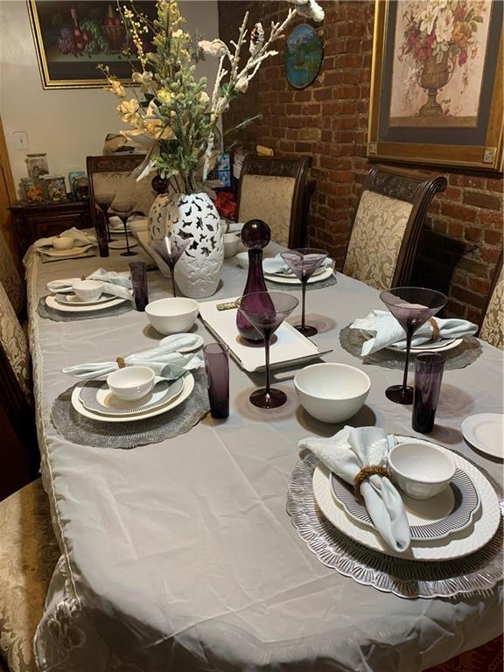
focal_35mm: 26
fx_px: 505
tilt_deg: -22.4
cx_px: 252
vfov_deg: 67.3
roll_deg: +0.9
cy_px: 336
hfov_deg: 53.1
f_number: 1.8
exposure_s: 1/60
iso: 160
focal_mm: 4.25
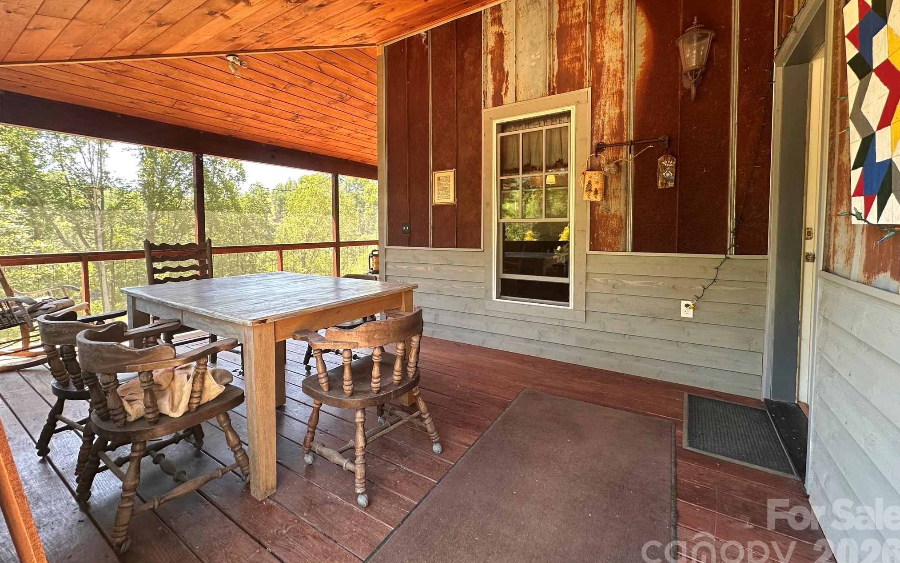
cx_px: 454
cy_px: 245
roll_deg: +0.2
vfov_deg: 74.4
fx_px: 368
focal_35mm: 15
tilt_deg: -2.9
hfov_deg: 101.5
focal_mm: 2.22
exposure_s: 1/99
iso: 80
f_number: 2.2
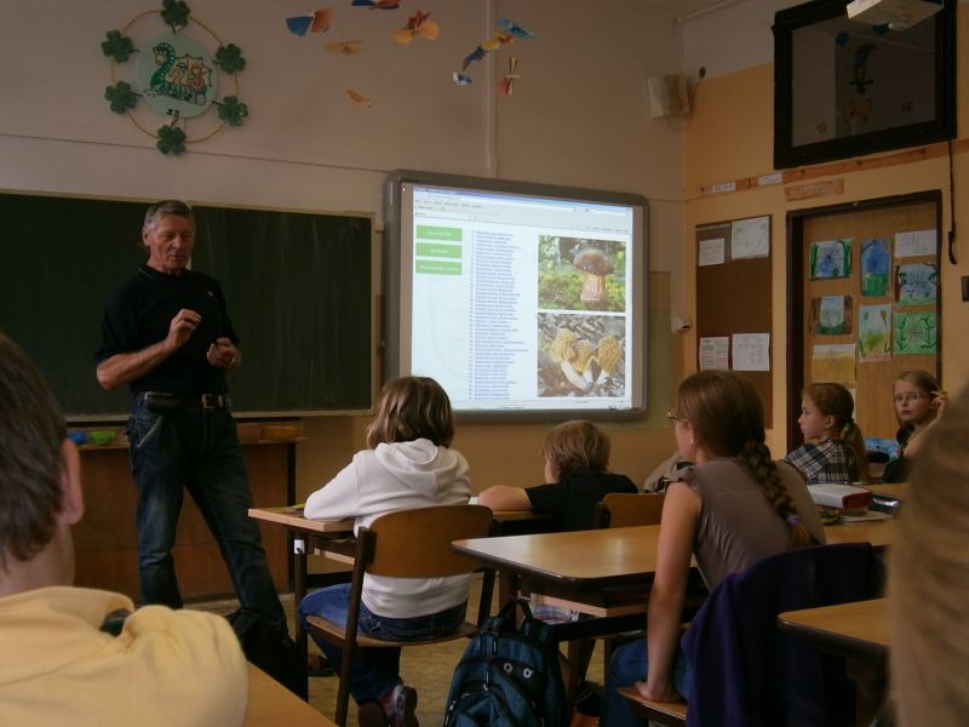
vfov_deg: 30.9
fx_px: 1316
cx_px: 484
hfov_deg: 40.4
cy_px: 364
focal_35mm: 47
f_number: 3.4
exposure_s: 1/40
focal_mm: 8.3
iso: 125
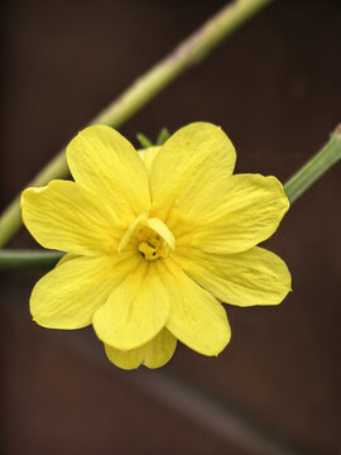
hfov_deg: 11.6
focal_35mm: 128
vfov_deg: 15.4
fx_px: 1681
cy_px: 228
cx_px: 170
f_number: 2.1
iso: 50
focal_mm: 15
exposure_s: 1/820
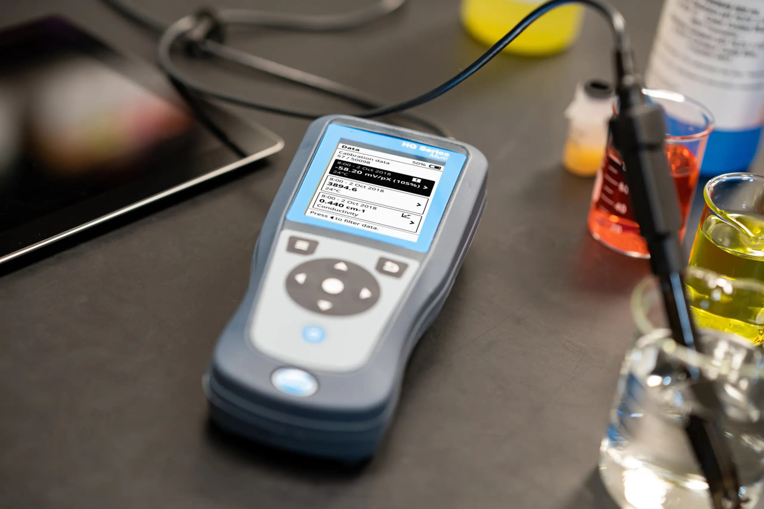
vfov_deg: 16.1
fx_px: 1804
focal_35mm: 85
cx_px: 382
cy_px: 254
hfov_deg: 23.9
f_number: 2.2
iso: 1600
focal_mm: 85
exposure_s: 1/60
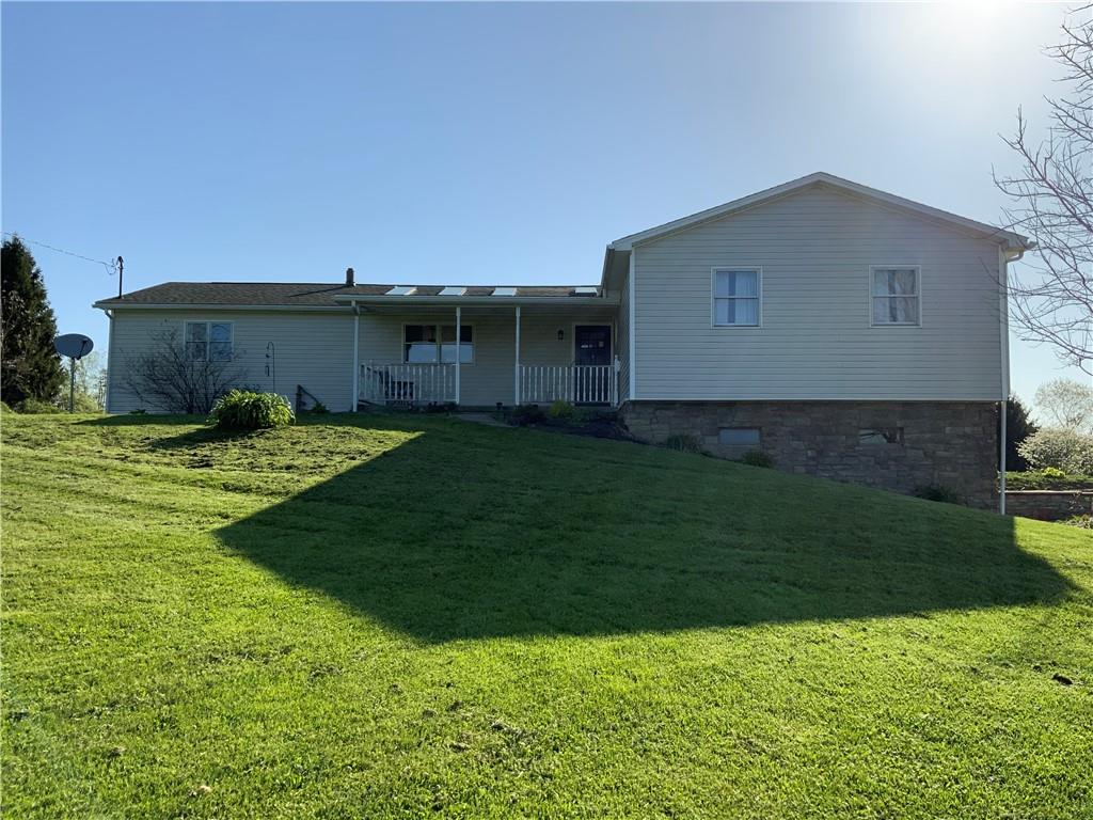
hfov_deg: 61.7
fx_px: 916
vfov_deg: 48.2
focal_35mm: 29
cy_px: 410
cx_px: 546
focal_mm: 3
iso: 16
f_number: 1.8
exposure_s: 1/2320
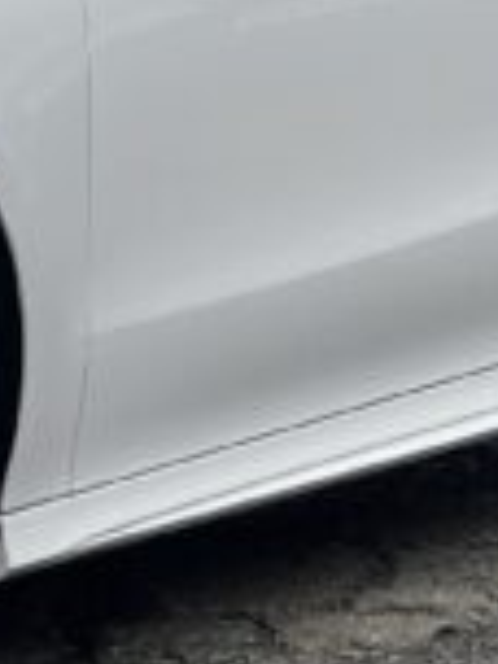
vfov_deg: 6.1
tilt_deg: -5.5
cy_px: 122
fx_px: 6196
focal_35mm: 323
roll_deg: -1.7
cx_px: -271
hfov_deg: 4.6
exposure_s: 1/283
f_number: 2.2
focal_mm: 7.5
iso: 20
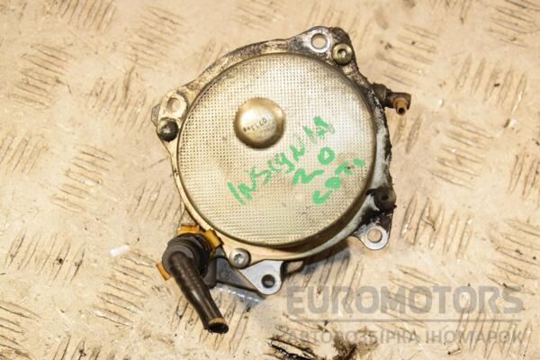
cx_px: 270
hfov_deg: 27.0
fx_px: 1125
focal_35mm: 75
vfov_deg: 18.2
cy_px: 180
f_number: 7.1
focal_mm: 50
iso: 800
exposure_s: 1/200
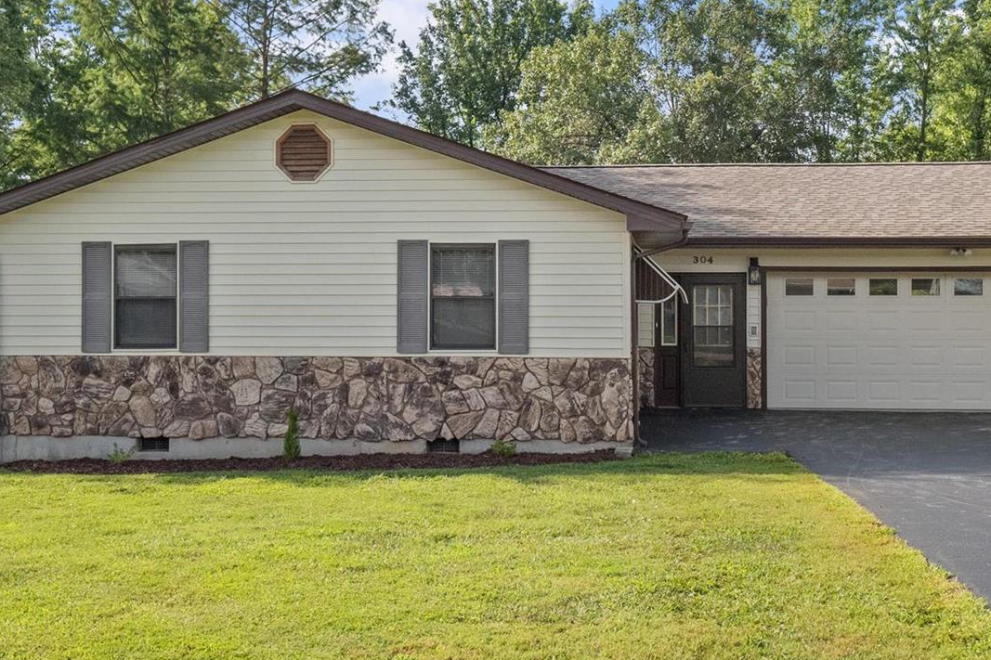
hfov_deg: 41.1
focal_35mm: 48
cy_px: 285
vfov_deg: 28.0
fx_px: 1321
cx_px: 537
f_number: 8
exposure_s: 1/800
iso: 400
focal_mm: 16
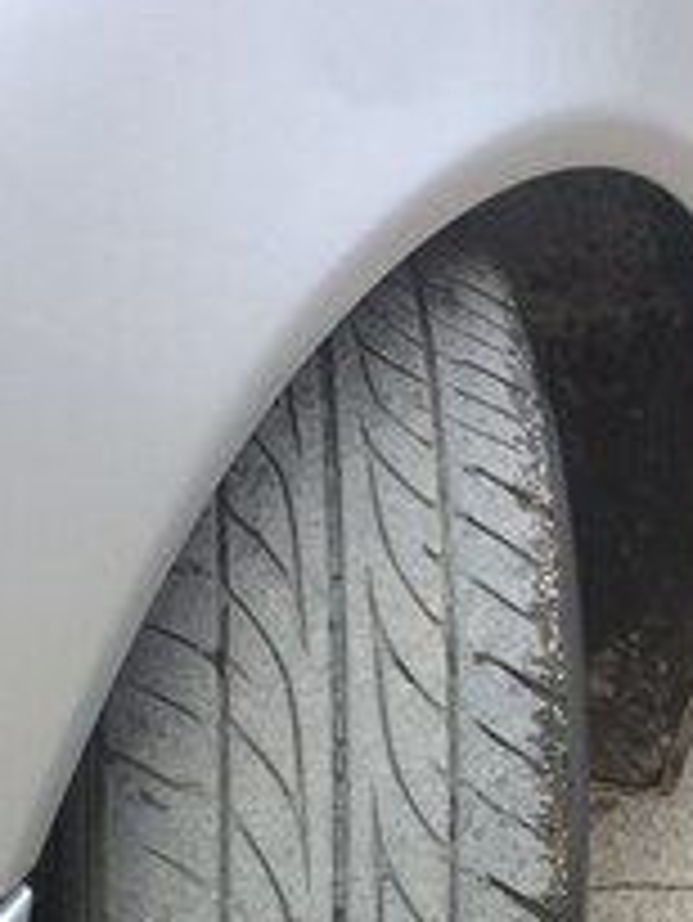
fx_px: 1867
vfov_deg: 25.4
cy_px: 1052
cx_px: 364
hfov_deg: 21.0
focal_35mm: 70
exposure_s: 1/128
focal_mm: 4.15
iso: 32
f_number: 2.2
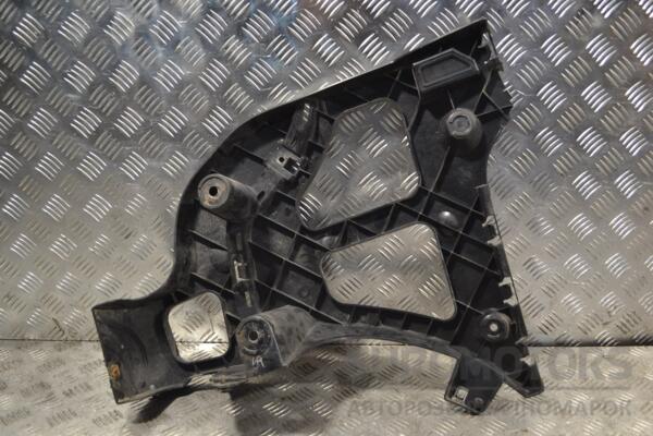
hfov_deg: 49.6
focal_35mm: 39
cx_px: 326
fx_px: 707
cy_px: 218
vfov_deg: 34.2
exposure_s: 1/80
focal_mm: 26
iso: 400
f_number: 4.2
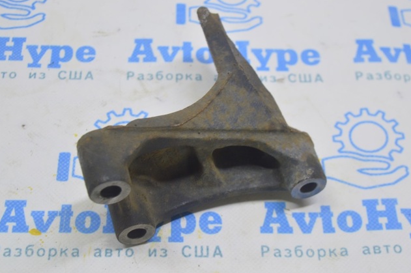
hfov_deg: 29.5
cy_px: 135
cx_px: 203
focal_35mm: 69
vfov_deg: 19.8
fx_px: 781
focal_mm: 45
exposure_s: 1/20
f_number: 5.6
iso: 400
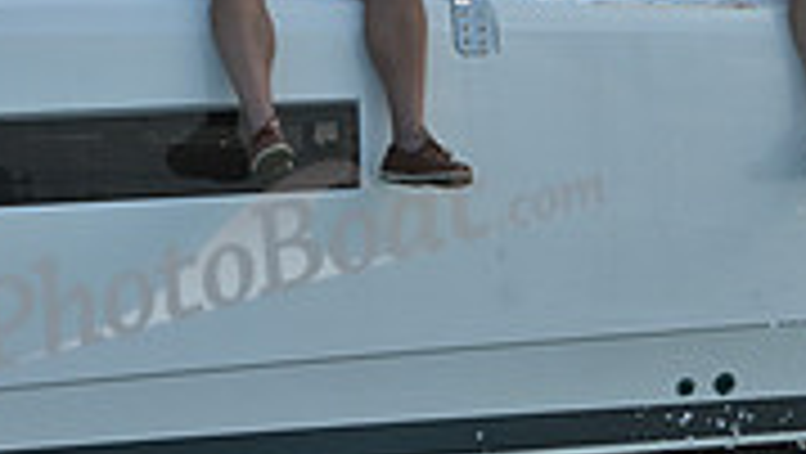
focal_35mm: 237
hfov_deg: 9.0
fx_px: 5069
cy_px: -43
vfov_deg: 5.1
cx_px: 842
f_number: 7.1
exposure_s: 1/1250
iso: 250
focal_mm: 70
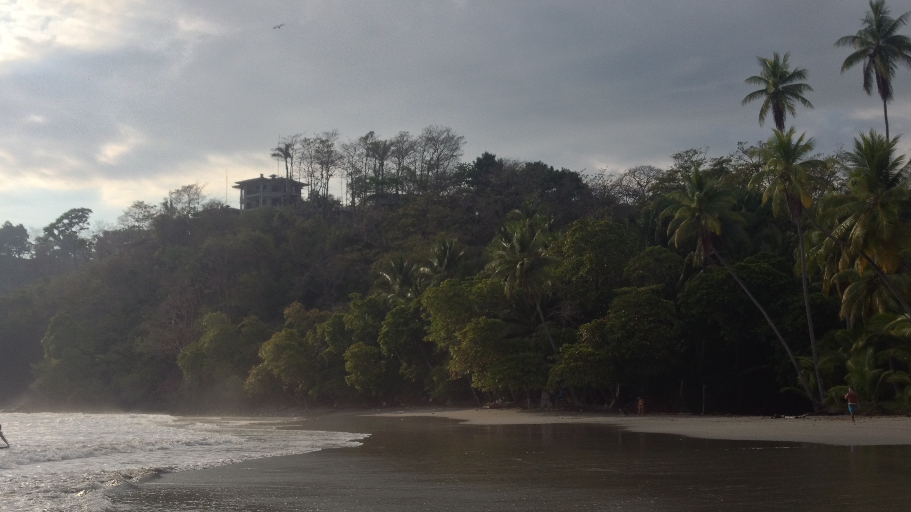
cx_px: 369
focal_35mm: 47
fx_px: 1135
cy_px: 359
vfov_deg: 25.2
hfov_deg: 43.5
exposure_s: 1/1534
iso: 50
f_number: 2.4
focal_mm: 4.28
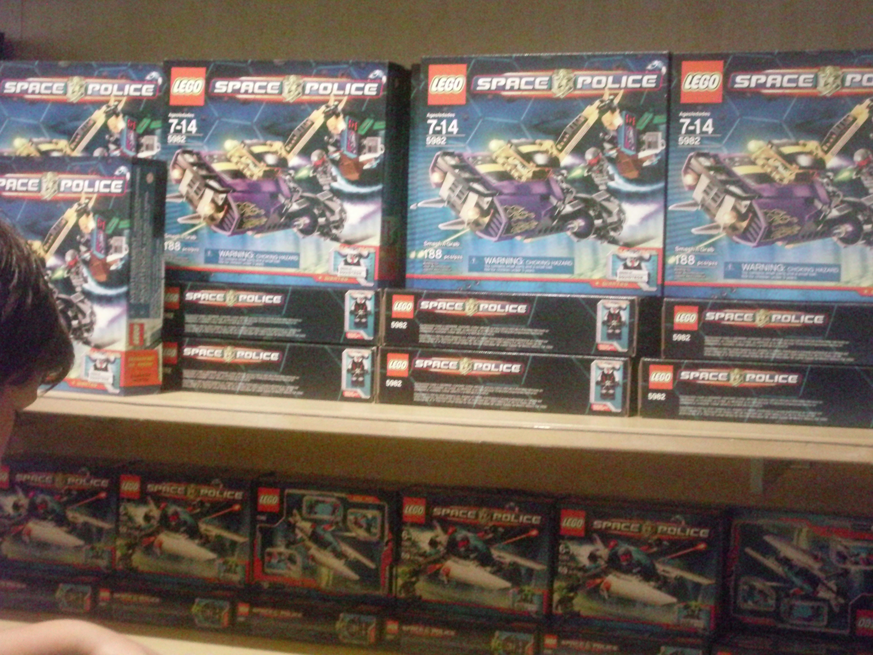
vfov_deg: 21.9
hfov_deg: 29.0
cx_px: 436
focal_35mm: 67
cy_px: 328
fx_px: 1690
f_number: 4.2
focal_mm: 11.2
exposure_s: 1/41
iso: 1600
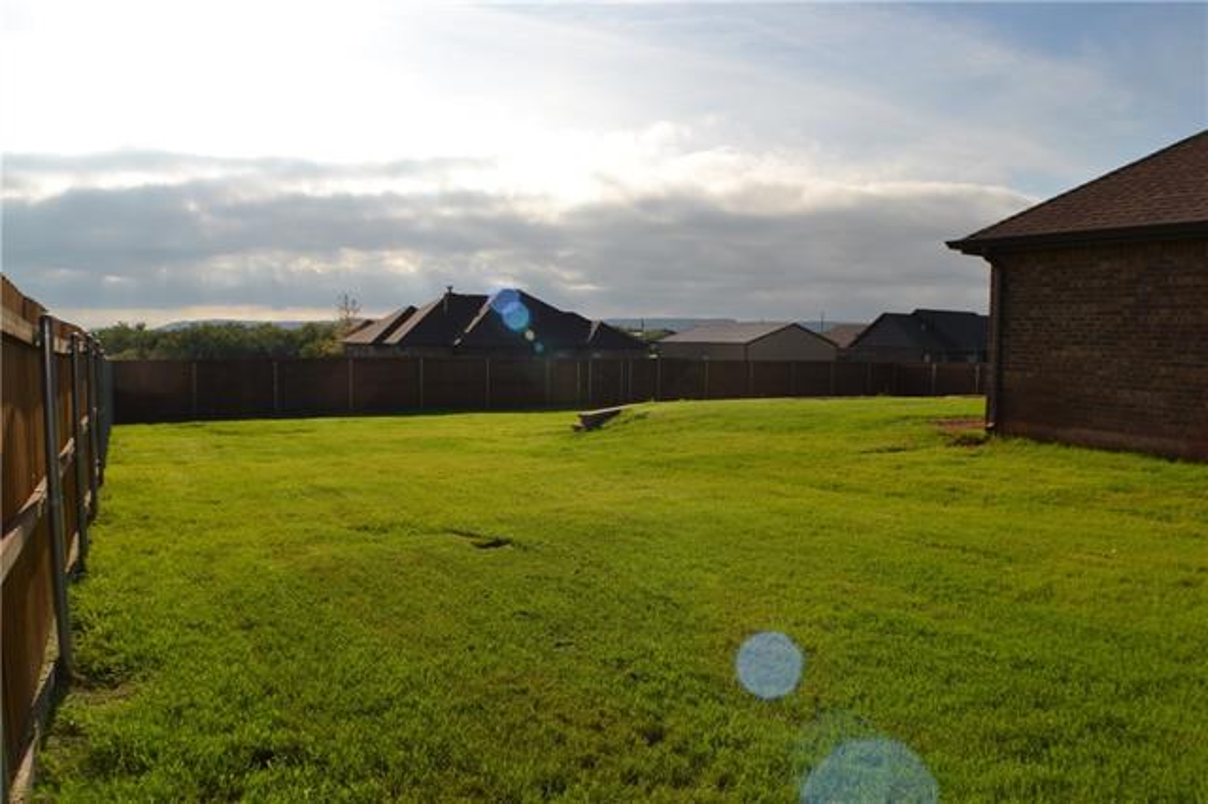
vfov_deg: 39.9
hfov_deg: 57.2
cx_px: 604
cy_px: 402
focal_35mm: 33
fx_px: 1107
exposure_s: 1/200
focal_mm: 22
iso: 100
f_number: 10
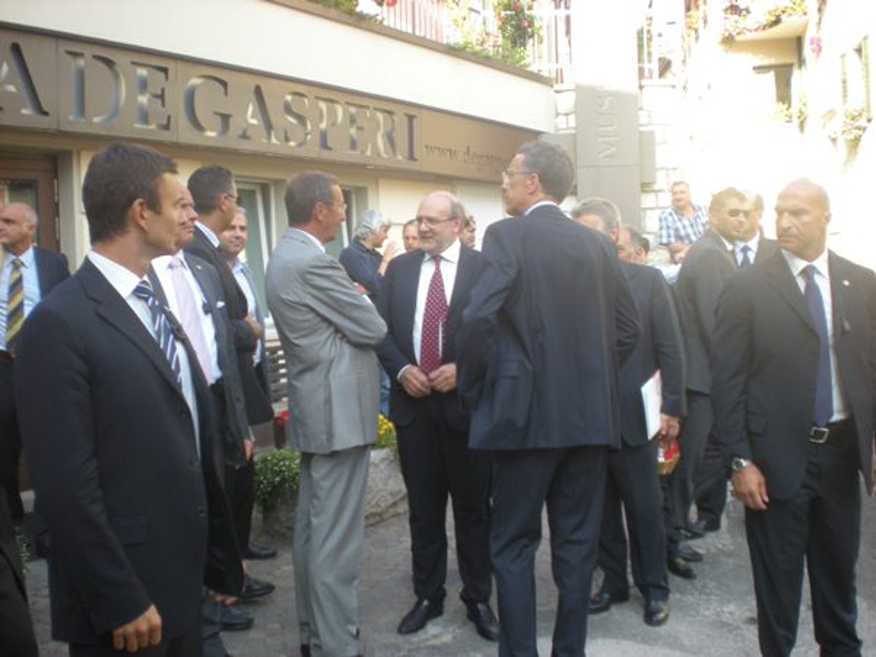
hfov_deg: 49.0
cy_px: 328
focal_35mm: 38
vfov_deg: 37.7
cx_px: 438
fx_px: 962
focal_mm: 6.3
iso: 64
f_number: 3.1
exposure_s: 1/73.7
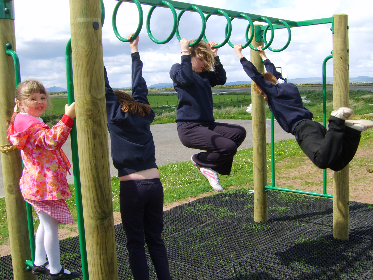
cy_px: 135
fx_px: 442
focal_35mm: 41
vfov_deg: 35.1
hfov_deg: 45.8
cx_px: 190
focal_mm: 7.8
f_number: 6.4
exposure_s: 1/160
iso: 50
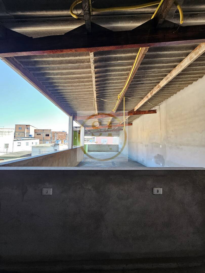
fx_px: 103
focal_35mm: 13
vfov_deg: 106.2
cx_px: 102
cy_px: 136
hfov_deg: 89.9
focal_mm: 2.2
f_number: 2.2
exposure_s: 1/60
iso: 64
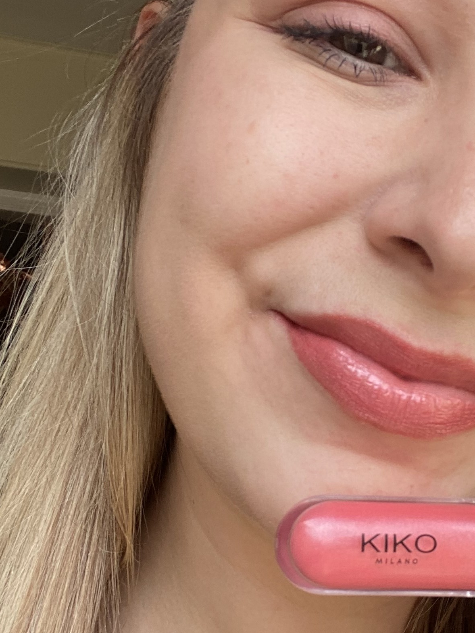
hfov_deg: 24.4
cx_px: 389
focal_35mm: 59
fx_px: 1079
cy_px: 375
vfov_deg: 32.6
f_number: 2.2
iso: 32
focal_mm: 2.71
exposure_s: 1/122
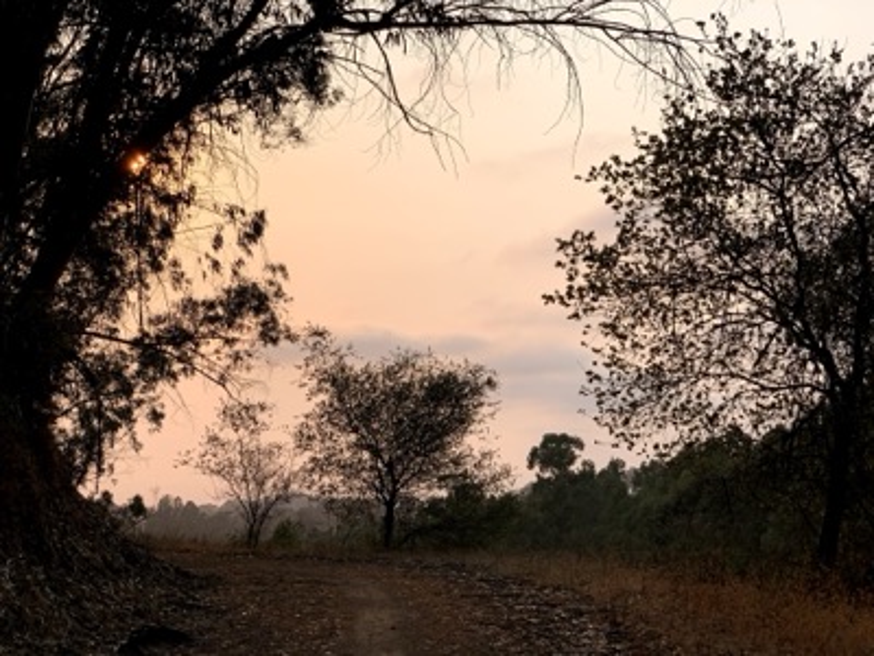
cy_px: 328
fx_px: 1313
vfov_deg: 28.0
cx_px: 437
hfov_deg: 36.8
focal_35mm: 52
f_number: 2.4
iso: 16
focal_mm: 6
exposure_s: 1/1115
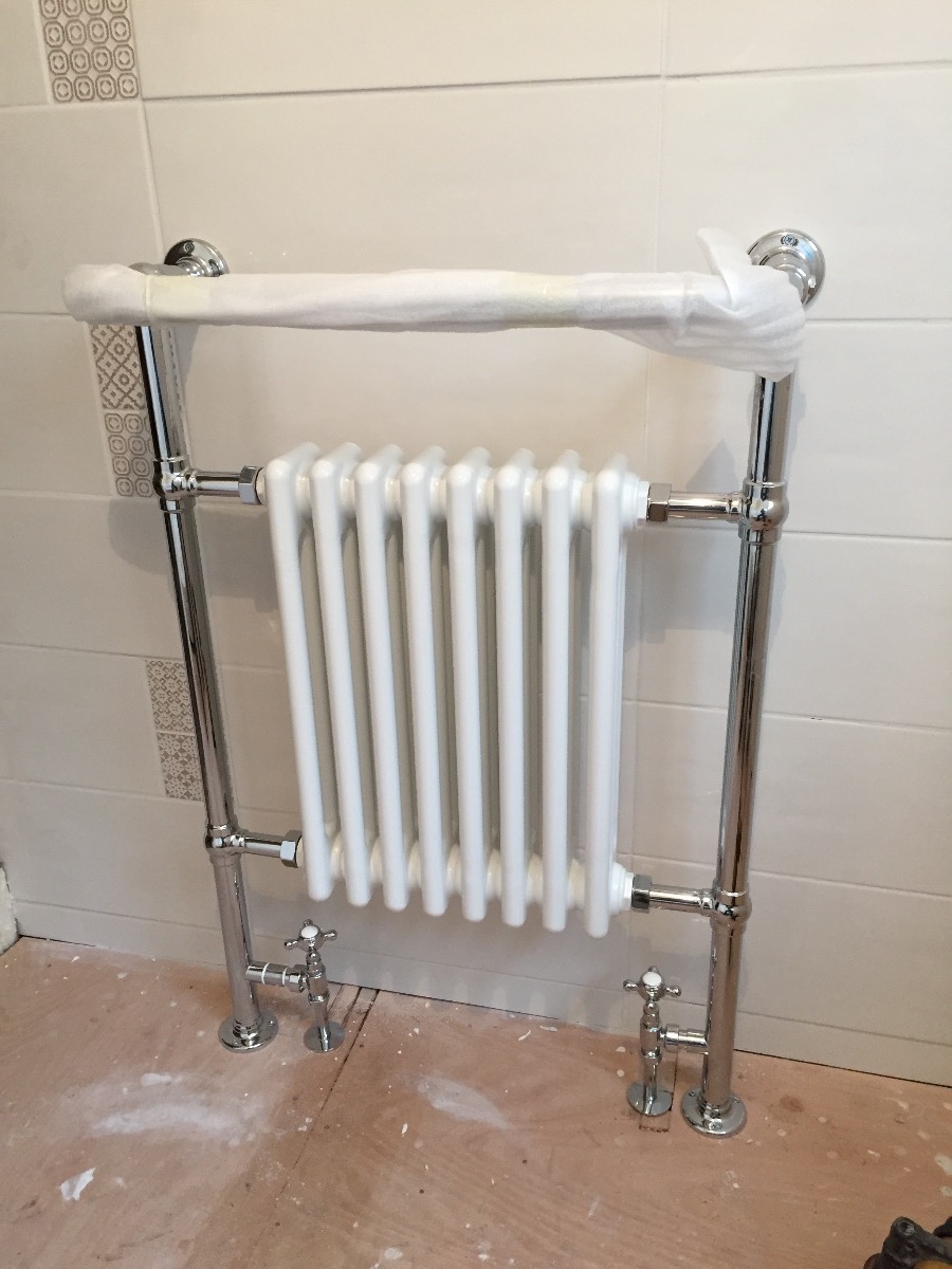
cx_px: 476
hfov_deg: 48.2
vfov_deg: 61.7
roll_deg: +4.3
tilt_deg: -21.8
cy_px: 634
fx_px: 1063
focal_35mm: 29
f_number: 2.2
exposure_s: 1/33
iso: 80
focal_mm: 4.15
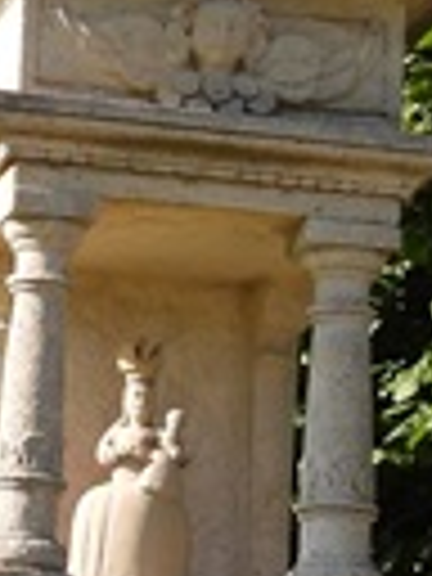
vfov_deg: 7.3
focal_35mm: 268
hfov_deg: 5.5
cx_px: 252
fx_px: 4459
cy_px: 648
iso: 100
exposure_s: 1/800
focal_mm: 7.7
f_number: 3.2
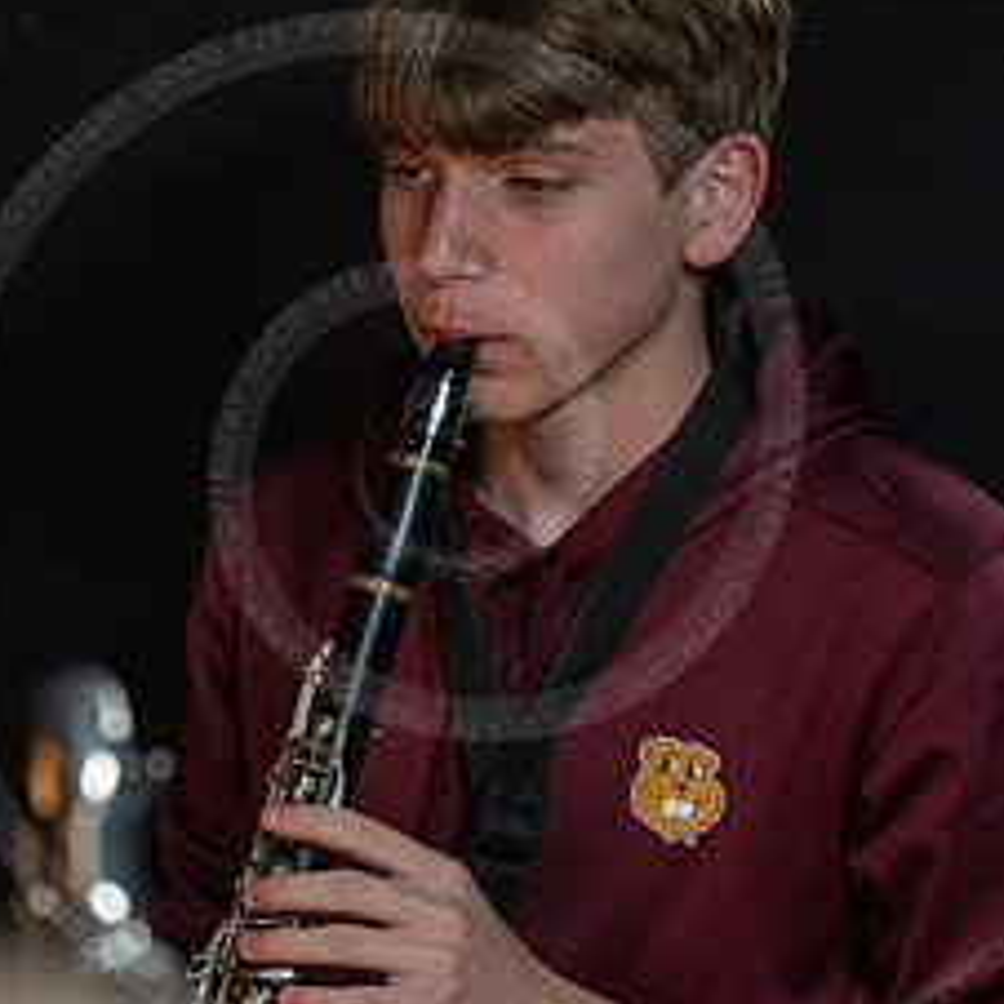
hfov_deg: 9.7
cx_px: 498
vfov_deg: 9.7
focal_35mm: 181
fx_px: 5939
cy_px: 551
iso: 2500
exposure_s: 1/200
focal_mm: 107
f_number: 2.7
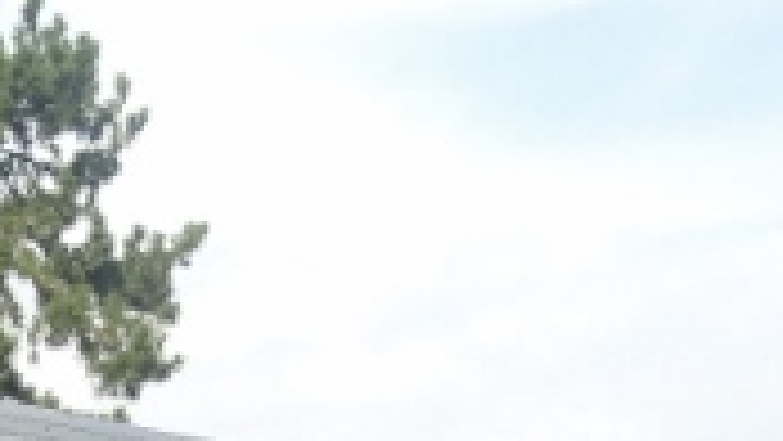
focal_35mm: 184
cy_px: 1004
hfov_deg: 11.6
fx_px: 3821
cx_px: 86
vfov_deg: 6.3
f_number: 2.5
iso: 80
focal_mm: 9.9
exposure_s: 1/800
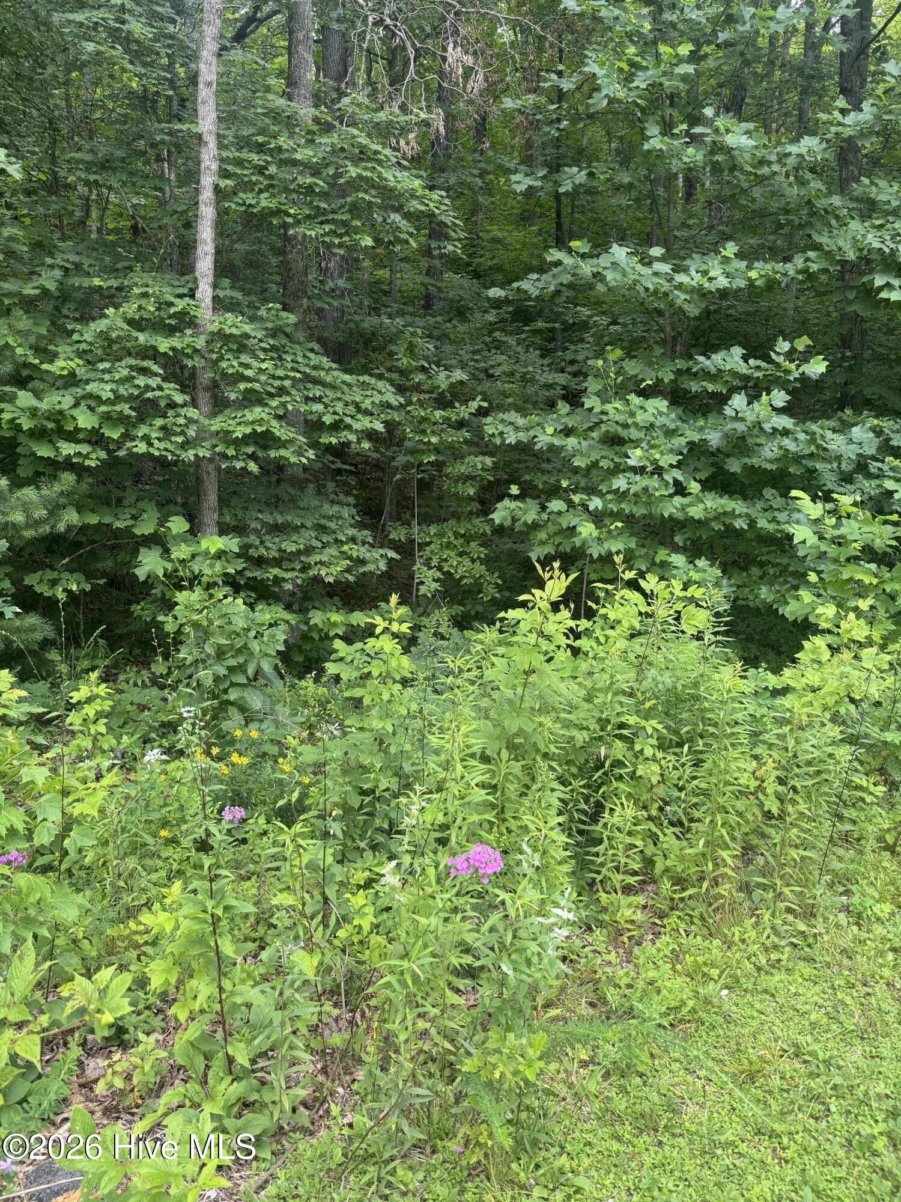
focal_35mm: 24
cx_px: 450
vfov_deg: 71.6
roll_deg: +0.3
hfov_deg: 56.8
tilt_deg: -2.5
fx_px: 833
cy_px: 601
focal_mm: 6.76
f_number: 1.78
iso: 64
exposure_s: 1/185
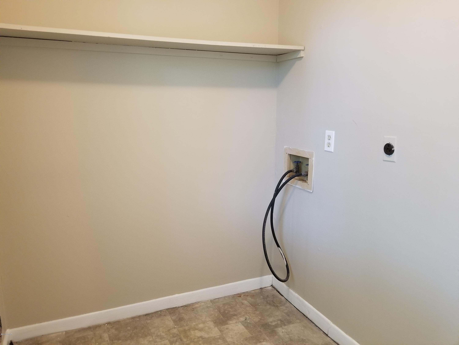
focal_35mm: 26
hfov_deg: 67.3
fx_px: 345
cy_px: 172
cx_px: 230
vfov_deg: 53.1
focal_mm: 4.25
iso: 250
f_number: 1.7
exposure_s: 1/24
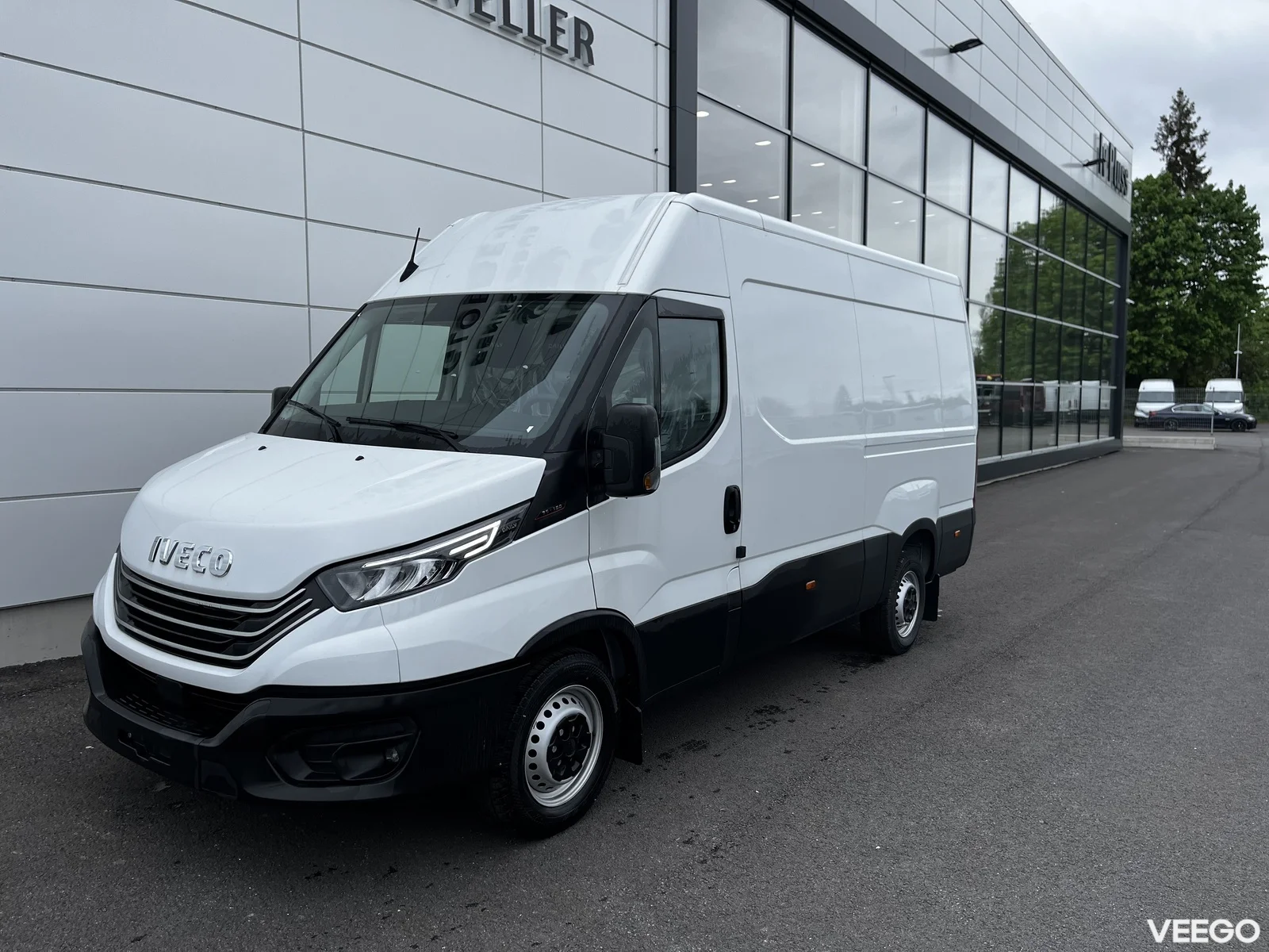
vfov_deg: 53.1
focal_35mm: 26
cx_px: 634
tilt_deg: -5.2
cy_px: 476
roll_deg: -0.4
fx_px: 953
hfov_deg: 67.3
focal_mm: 5.1
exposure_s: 1/1355
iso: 50
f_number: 1.6
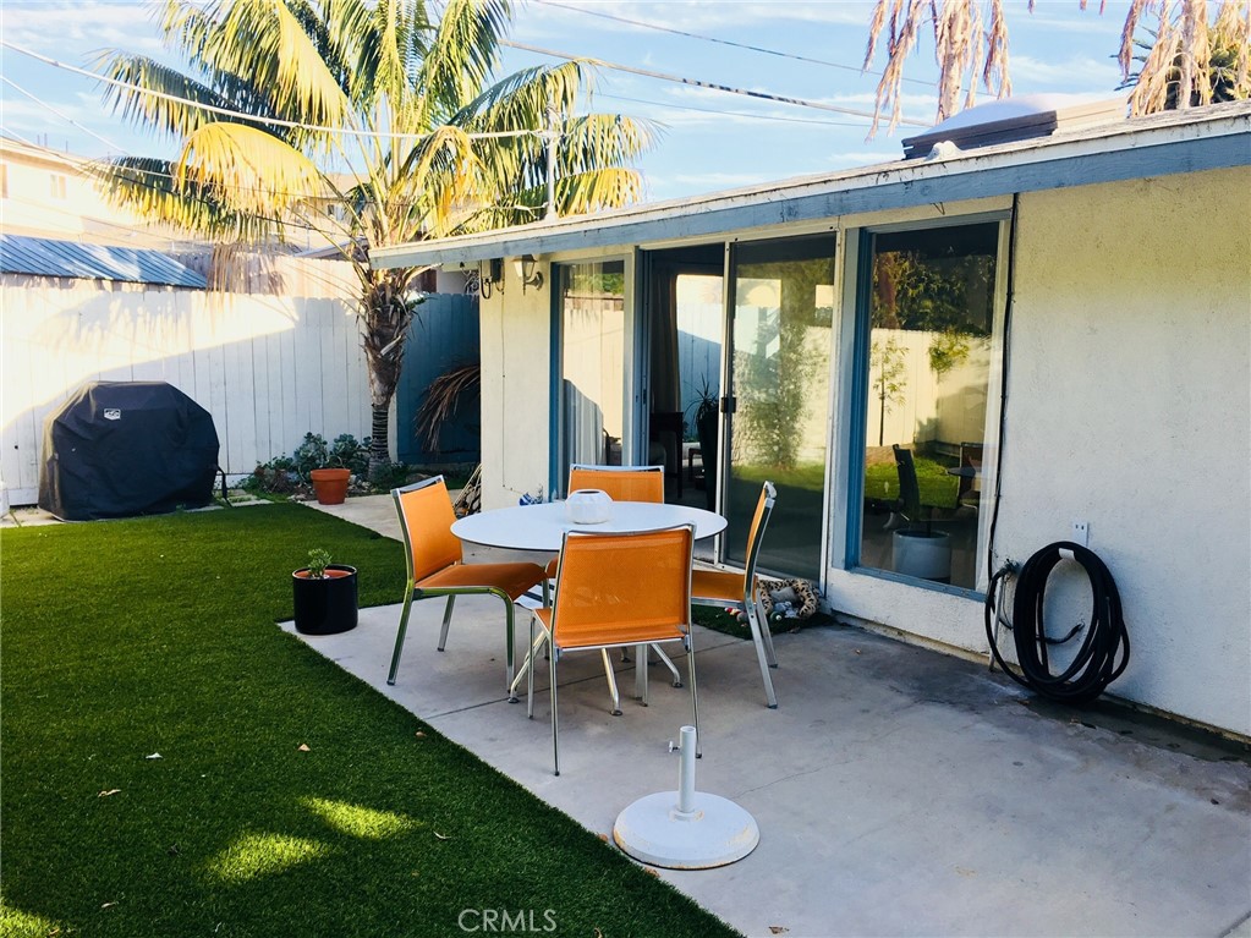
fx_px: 1048
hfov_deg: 61.7
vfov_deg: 48.2
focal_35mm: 29
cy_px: 469
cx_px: 626
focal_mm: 4.15
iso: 25
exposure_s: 1/295
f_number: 2.2
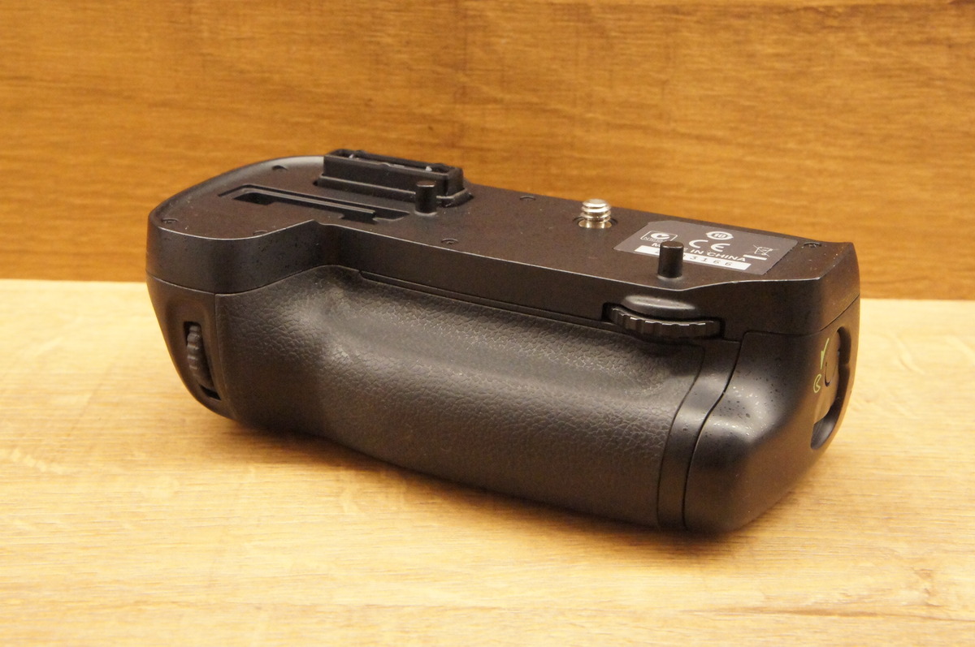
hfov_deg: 38.9
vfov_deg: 26.4
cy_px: 324
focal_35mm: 51
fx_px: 1380
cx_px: 488
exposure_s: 1/80
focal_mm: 34
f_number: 11
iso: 6400
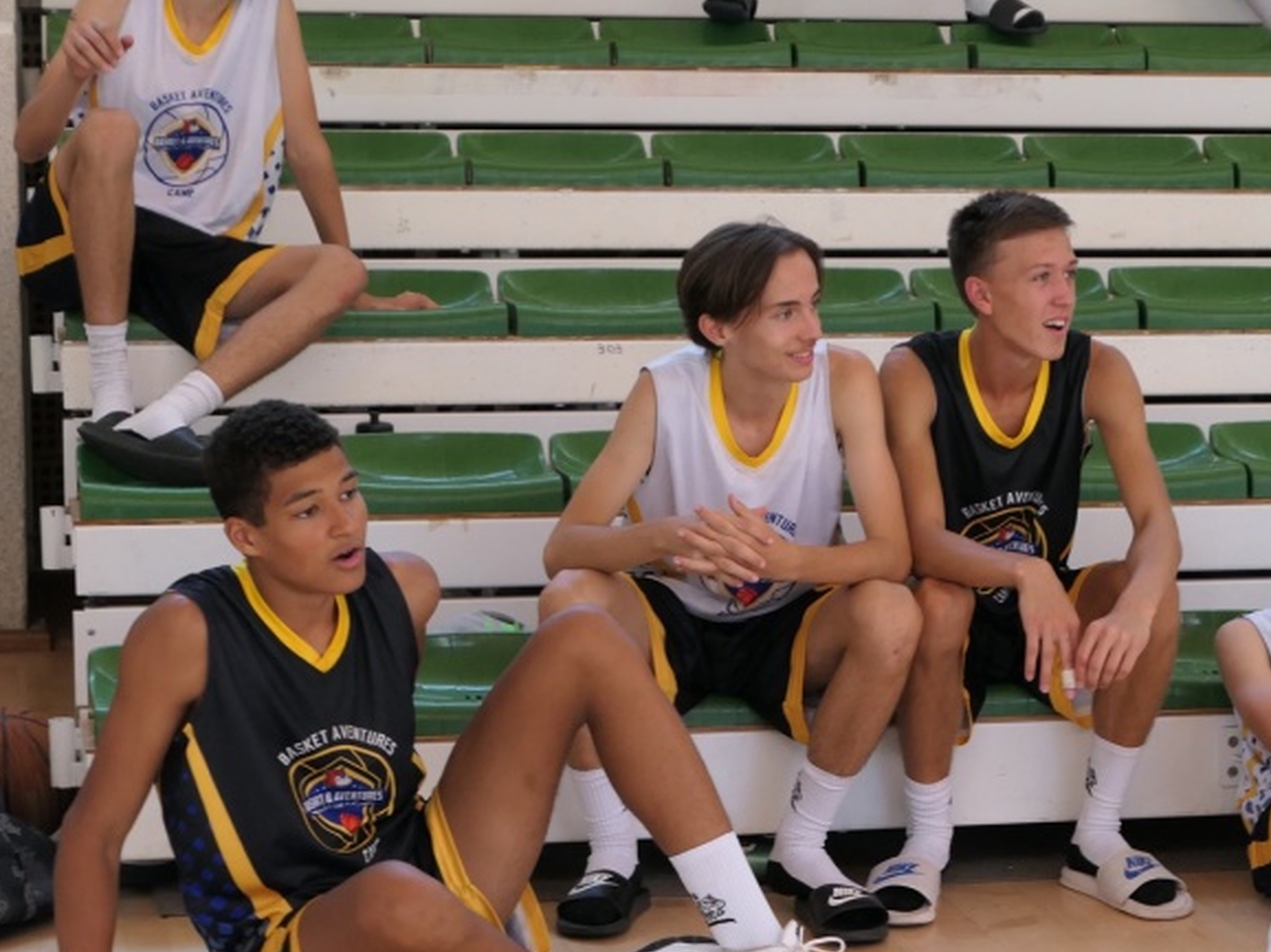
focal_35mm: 108
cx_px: 869
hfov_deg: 18.2
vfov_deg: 13.7
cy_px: 635
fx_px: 3964
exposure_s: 1/125
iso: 500
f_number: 2.8
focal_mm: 26.3
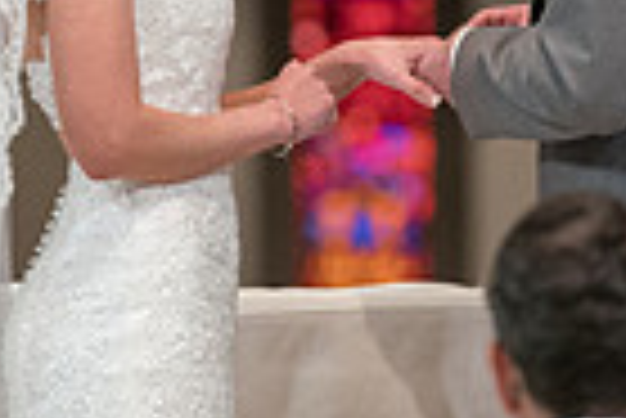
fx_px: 16275
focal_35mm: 935
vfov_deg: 1.5
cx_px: 248
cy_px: 40
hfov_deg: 2.2
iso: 2000
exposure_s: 1/200
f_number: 2.8
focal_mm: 200
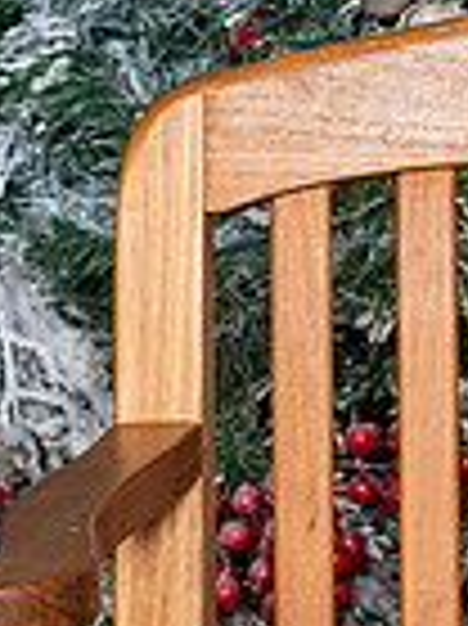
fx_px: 6174
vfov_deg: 5.8
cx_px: 1210
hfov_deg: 4.2
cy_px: 77
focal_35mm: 342
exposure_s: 1/125
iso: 400
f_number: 8
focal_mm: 85
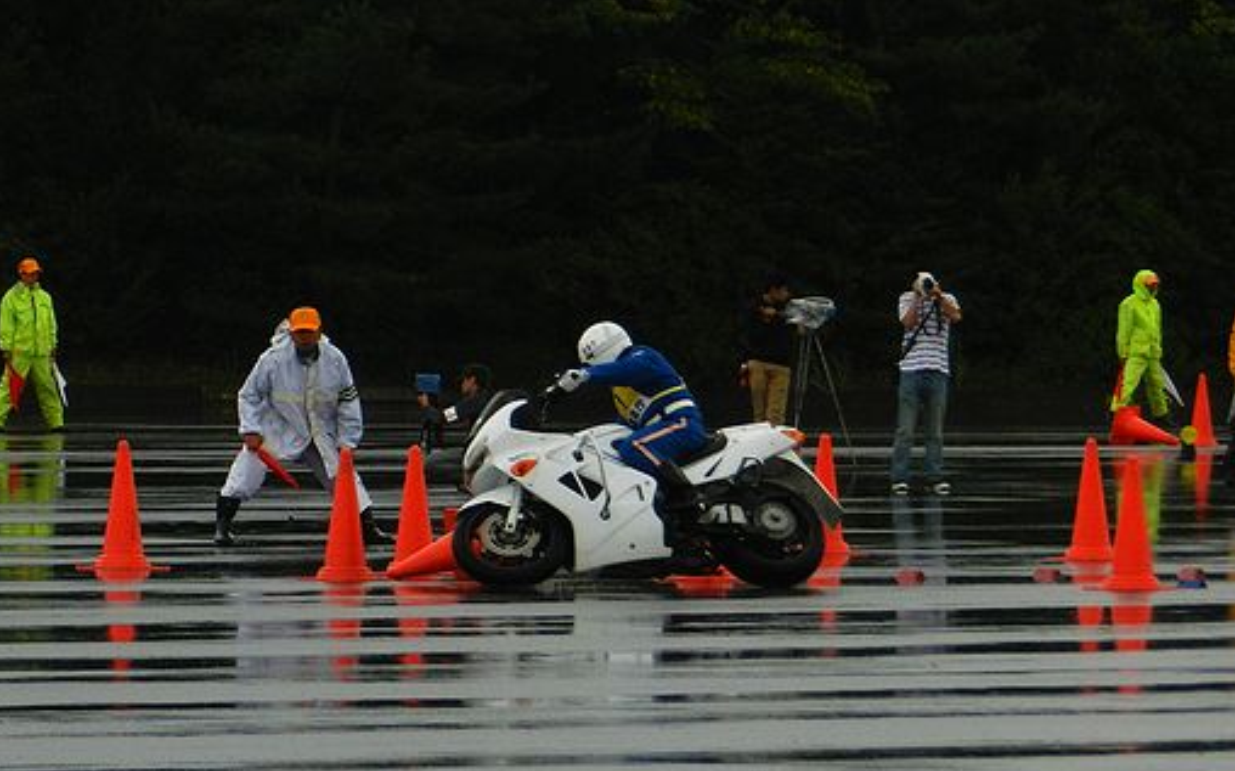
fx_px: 16721
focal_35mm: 497
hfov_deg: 4.2
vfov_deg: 2.6
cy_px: 441
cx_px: 452
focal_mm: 60.5
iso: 200
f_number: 5.5
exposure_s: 1/800
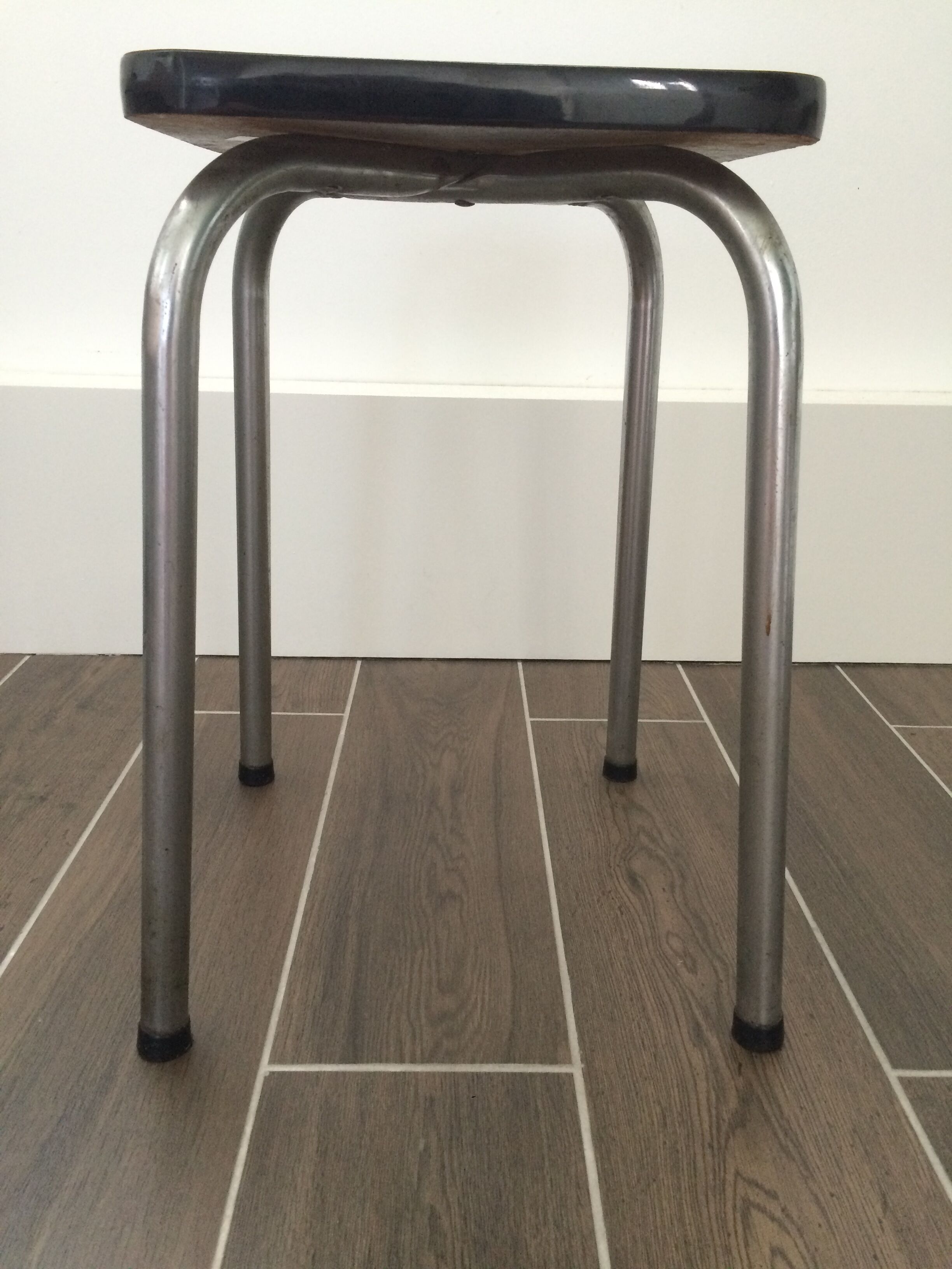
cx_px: 476
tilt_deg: -21.2
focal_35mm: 29
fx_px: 1063
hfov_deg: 48.2
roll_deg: +0.4
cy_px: 634
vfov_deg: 61.7
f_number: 2.2
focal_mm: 4.15
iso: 200
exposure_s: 1/33
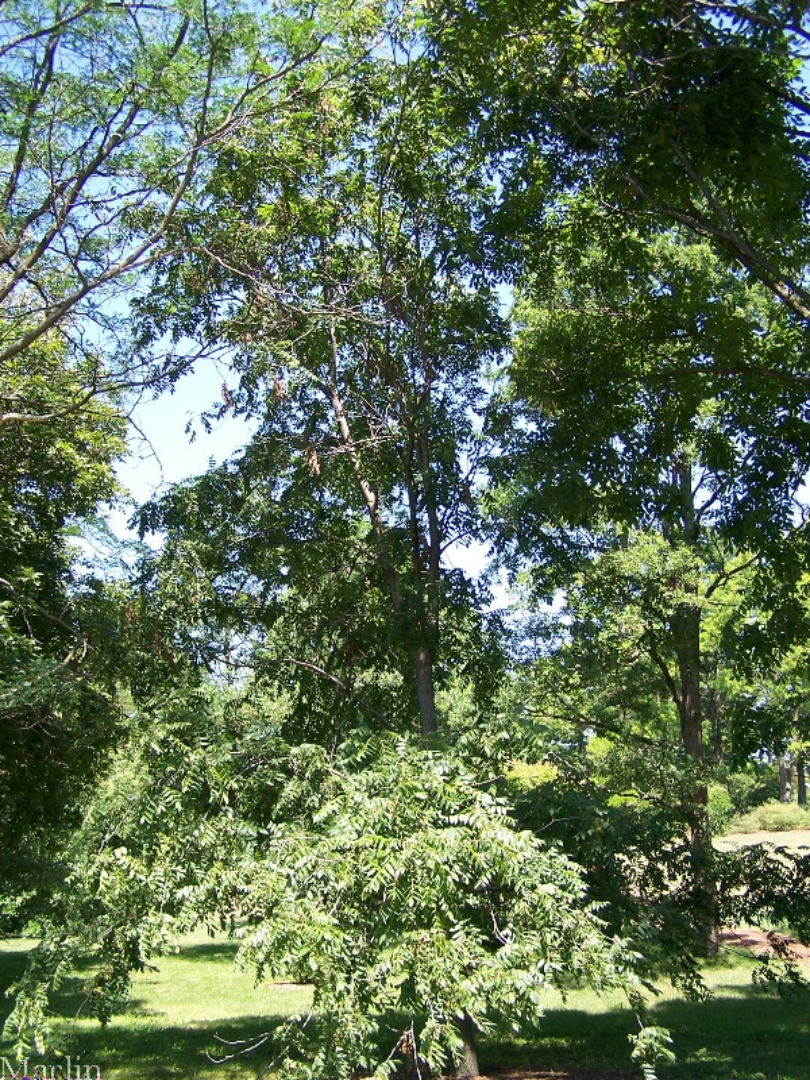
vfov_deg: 49.0
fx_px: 1186
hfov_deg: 37.7
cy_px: 540
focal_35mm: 38
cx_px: 405
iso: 80
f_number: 2.8
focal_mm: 6.3
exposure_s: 1/200
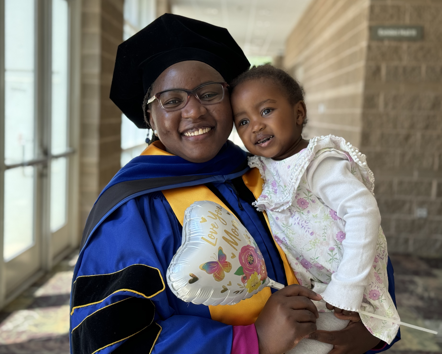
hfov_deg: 36.6
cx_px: 207
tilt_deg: -6.9
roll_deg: -2.2
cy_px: 178
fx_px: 667
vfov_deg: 29.7
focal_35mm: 51
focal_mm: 6.76
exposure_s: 1/243
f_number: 1.78
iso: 64
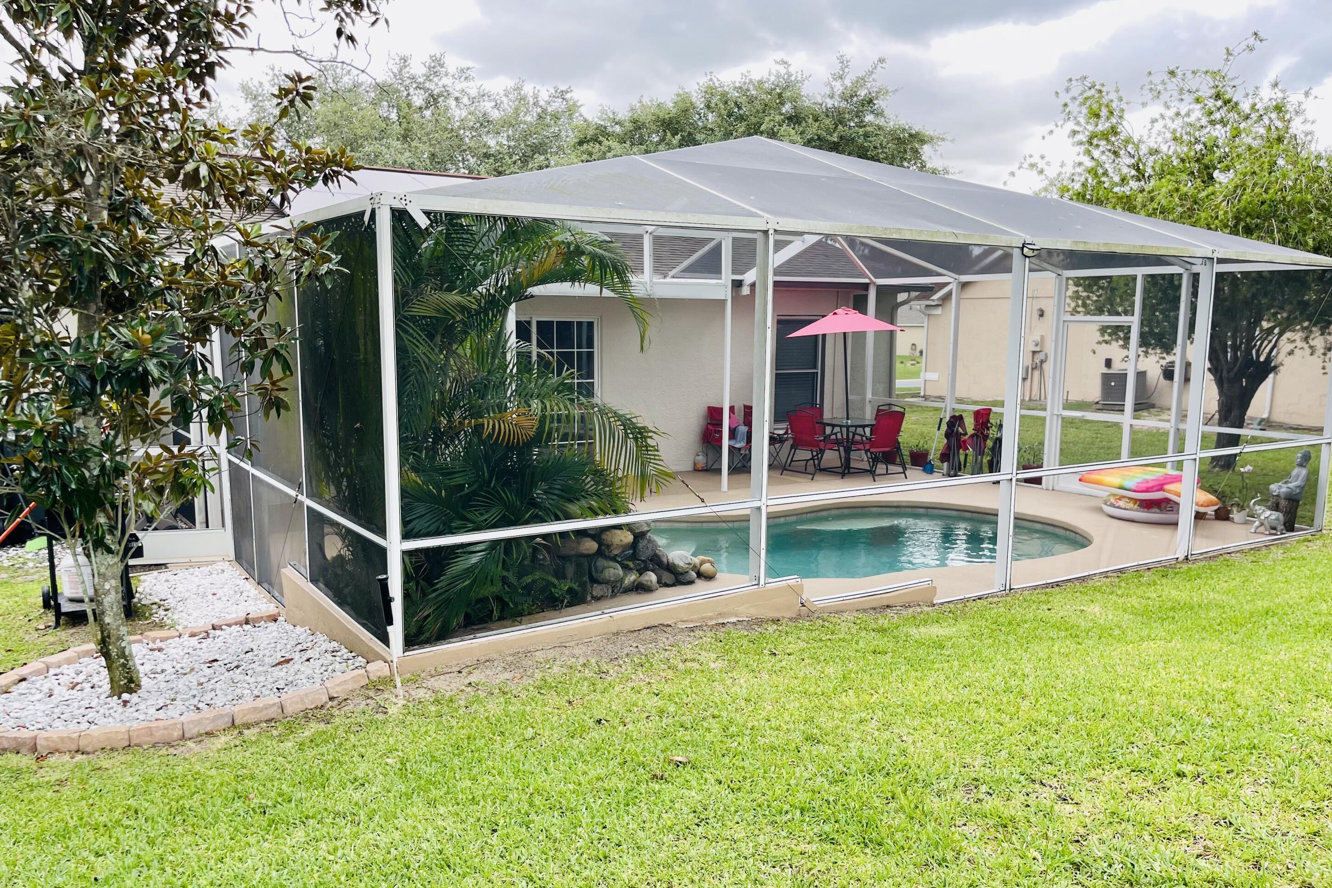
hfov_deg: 65.5
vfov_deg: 46.4
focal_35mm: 28
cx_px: 648
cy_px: 478
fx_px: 1036
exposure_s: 1/331
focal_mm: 5.1
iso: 32
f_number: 1.6
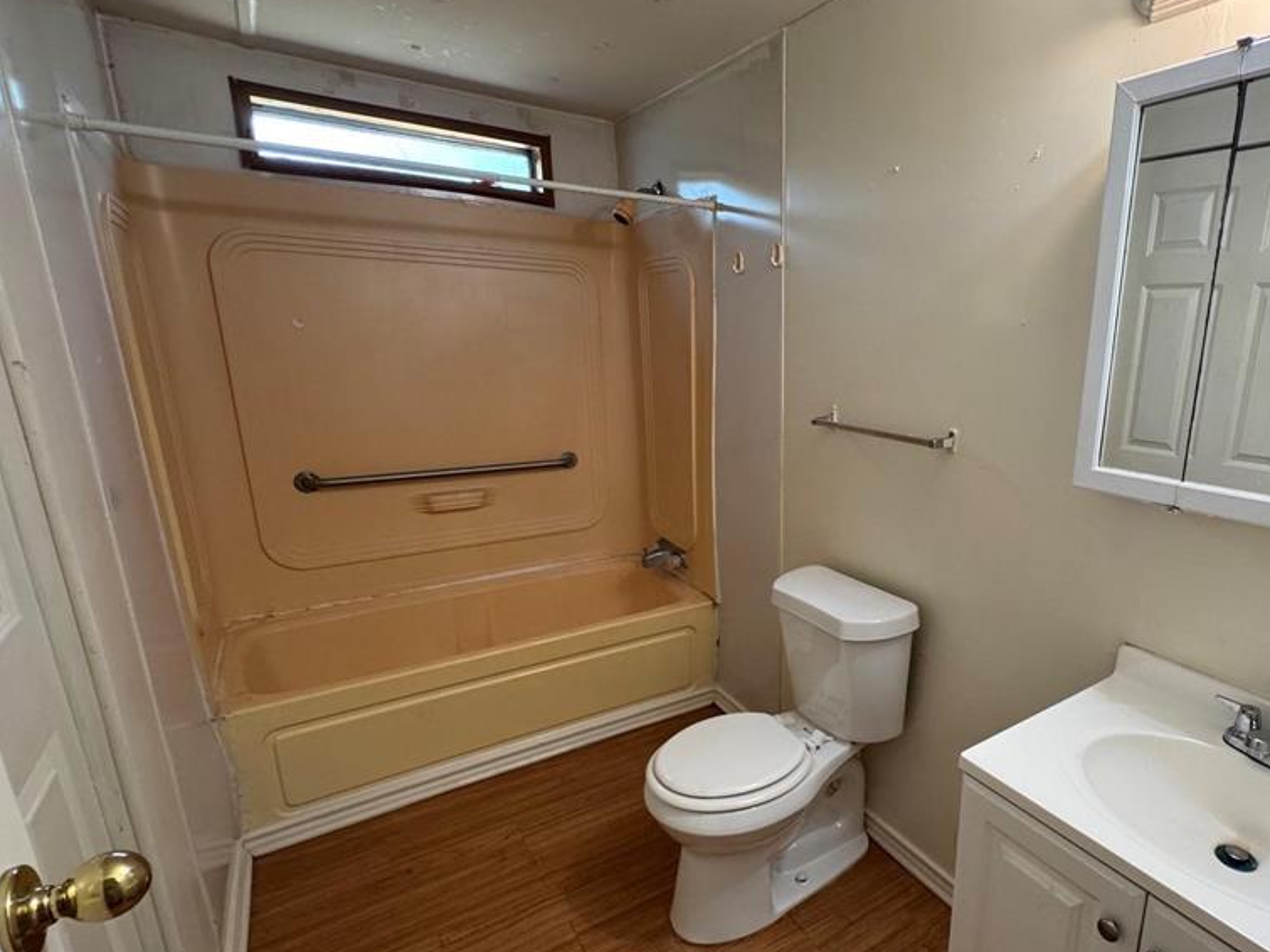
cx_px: 831
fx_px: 697
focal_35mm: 19
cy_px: 515
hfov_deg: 82.2
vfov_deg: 68.6
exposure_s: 1/120
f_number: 2.2
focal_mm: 2.22
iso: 250
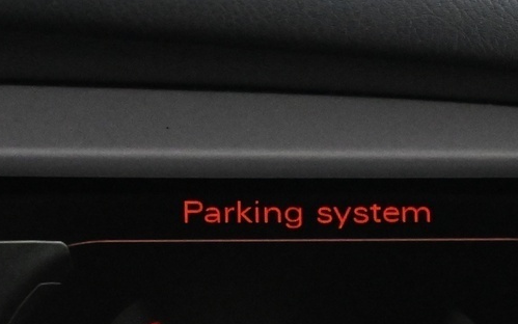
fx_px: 1821
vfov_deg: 10.0
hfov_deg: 16.2
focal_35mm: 129
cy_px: 377
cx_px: 330
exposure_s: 1/40
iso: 7200
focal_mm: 26
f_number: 4.5
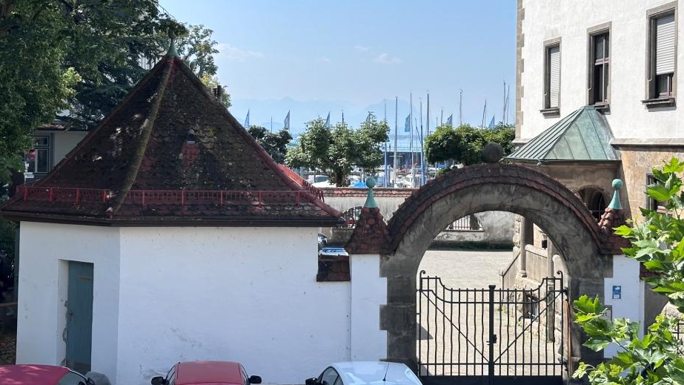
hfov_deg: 36.0
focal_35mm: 58
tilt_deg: +1.4
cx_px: 318
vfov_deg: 20.7
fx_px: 1052
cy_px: 137
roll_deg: -1.6
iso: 64
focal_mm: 6.86
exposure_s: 1/3058
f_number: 1.78
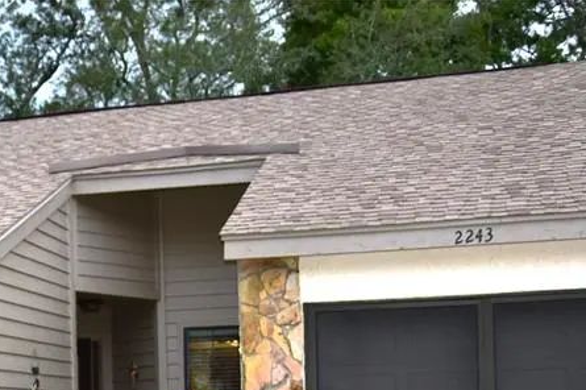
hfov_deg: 25.8
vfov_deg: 17.2
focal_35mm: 76
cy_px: 448
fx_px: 1236
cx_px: 59
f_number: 3.8
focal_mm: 22
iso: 500
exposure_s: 1/200
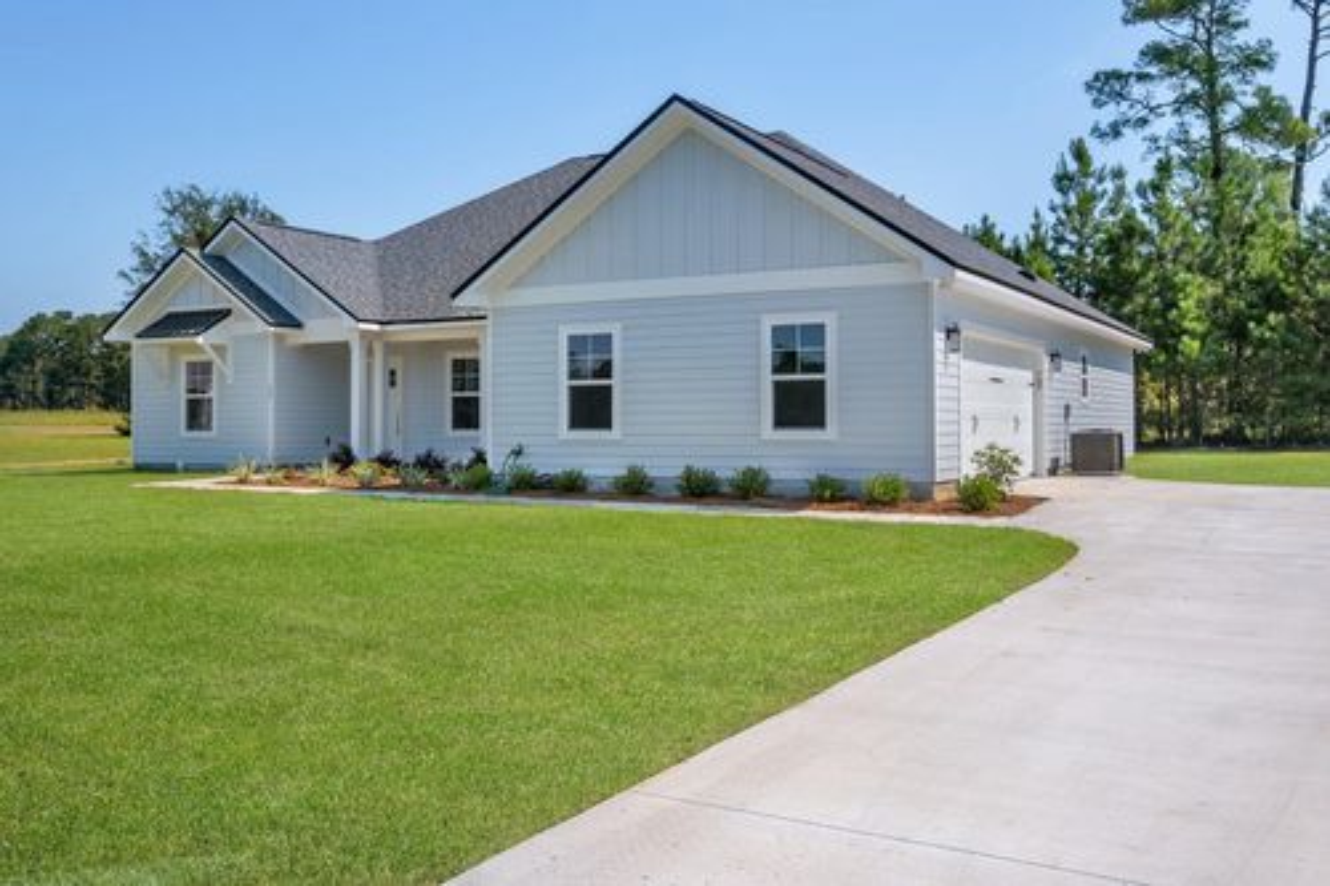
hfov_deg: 60.3
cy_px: 443
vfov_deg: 42.3
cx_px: 665
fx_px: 1145
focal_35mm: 31
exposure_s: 1/850
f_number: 8
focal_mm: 20.9
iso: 250
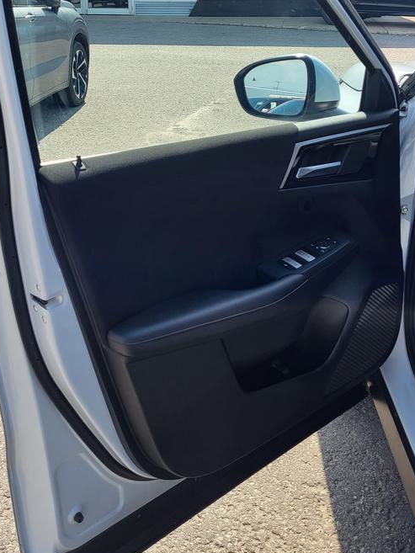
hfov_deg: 37.7
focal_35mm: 38
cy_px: 188
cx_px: 183
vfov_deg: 48.2
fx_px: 607
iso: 40
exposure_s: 1/1058
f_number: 1.8
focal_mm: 5.4
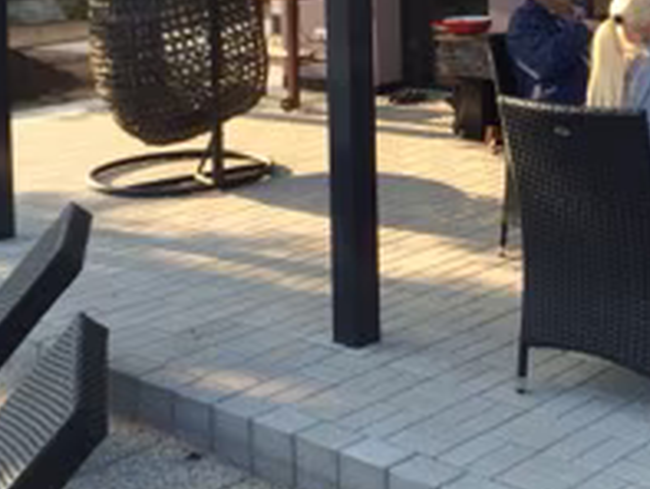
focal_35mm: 73
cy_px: -59
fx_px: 1372
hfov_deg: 26.1
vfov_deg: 19.3
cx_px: 535
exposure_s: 1/483
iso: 32
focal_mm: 4.12
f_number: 2.2
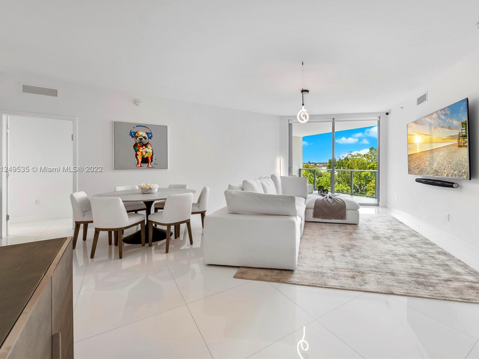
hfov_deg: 93.9
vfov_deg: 78.1
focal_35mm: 16
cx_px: 273
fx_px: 221
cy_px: 170
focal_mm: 14
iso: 100
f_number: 8
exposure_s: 1/3
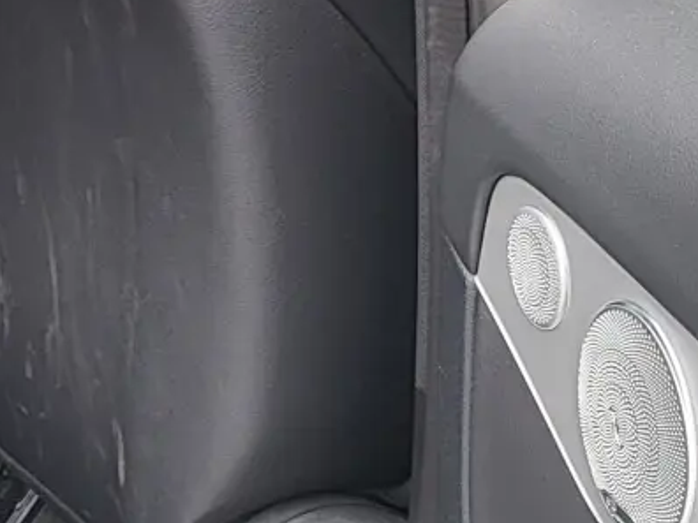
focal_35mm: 126
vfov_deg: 11.7
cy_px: 136
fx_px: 2541
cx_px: -256
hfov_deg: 14.8
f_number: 1.8
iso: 40
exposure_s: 1/153
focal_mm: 5.4
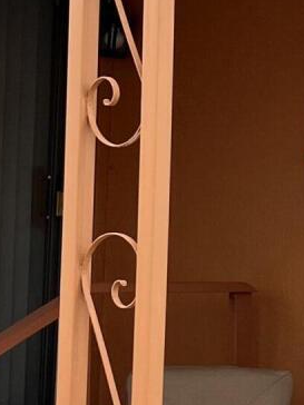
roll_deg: -0.8
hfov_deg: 9.9
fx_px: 1674
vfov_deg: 13.8
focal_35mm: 143
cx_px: 521
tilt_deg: +4.2
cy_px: 246
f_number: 1.5
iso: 50
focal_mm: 5.7
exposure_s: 1/3257
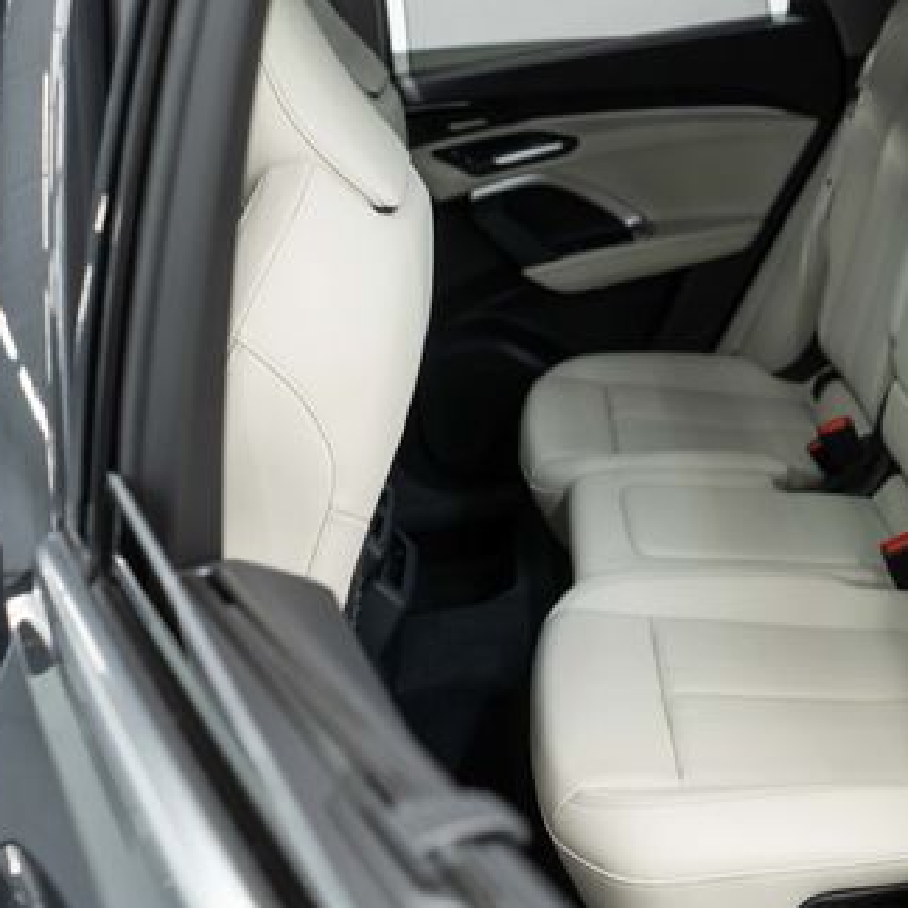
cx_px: 765
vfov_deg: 36.0
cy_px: 413
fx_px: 1395
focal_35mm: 47
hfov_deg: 34.6
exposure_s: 1/50
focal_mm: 28
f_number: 3.2
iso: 640
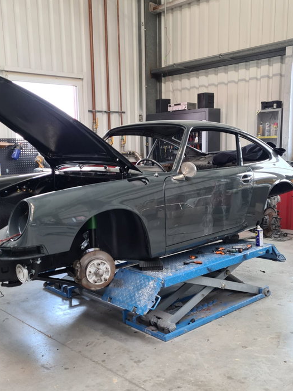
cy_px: 218
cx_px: 126
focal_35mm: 38
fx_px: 429
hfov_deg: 37.6
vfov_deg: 48.9
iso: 80
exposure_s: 1/50
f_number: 1.8
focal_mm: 5.4
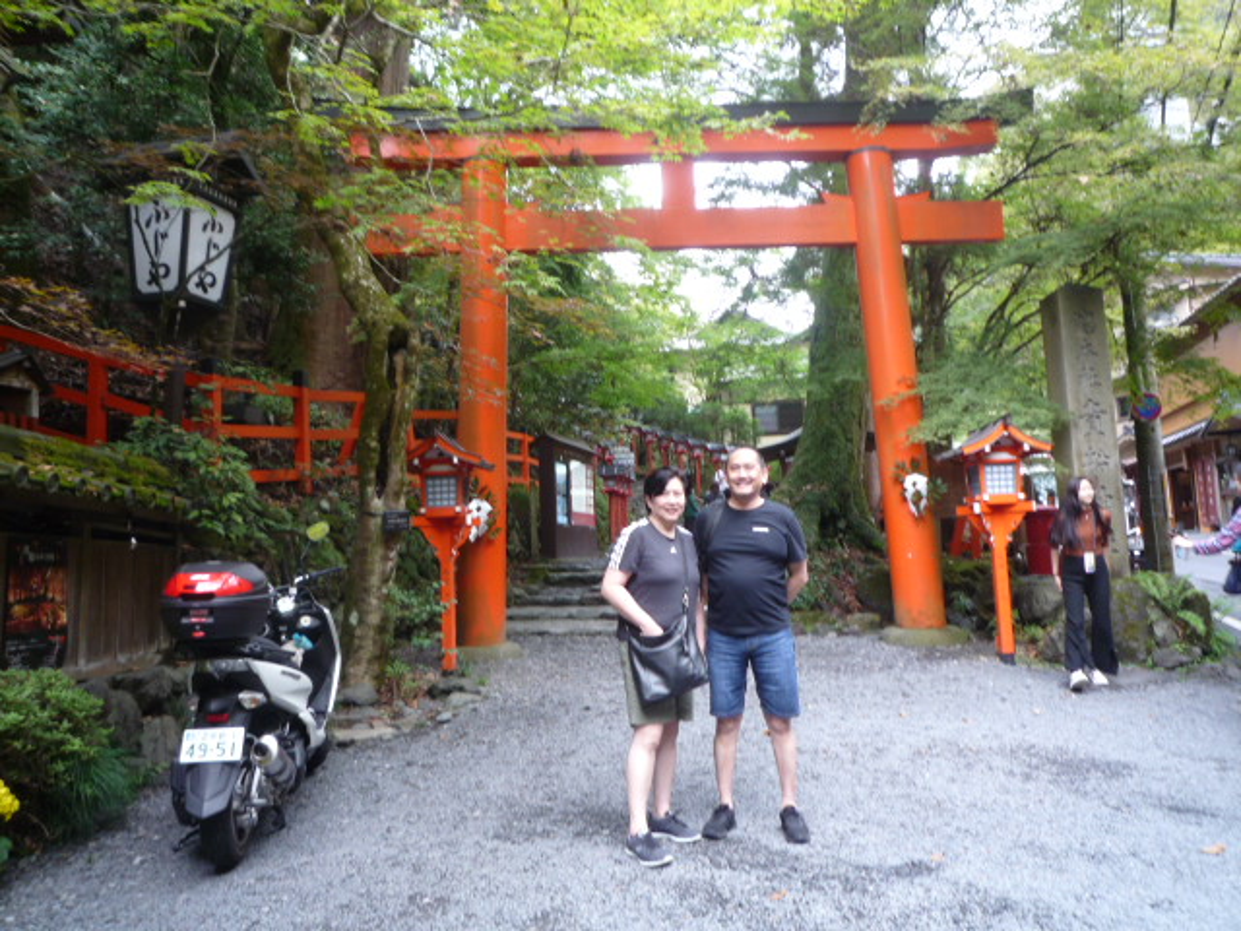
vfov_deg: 54.9
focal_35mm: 25
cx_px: 620
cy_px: 466
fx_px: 896
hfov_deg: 69.4
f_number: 2.8
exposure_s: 1/30
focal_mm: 4.4
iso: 100
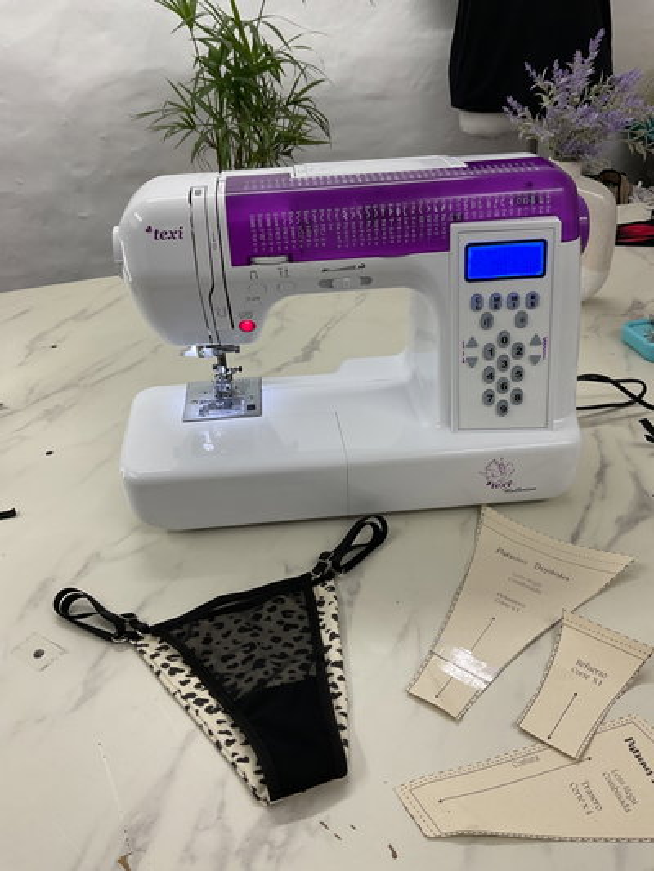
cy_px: 436
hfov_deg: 48.2
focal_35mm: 29
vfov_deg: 61.6
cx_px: 327
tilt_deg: -34.0
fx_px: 730
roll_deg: +6.8
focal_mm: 3
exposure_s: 1/50
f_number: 1.8
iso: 40
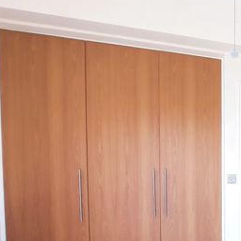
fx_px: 252
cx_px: 302
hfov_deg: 36.5
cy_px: 170
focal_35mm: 32
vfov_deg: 49.8
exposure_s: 1/50
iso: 100
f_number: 2.2
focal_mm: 1.74
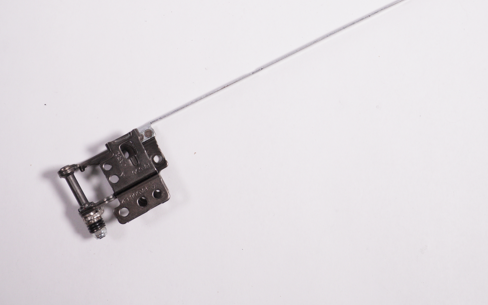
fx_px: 785
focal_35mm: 59
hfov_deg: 34.2
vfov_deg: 21.8
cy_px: 82
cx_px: 328
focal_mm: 28
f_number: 5.6
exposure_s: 1/250
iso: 800
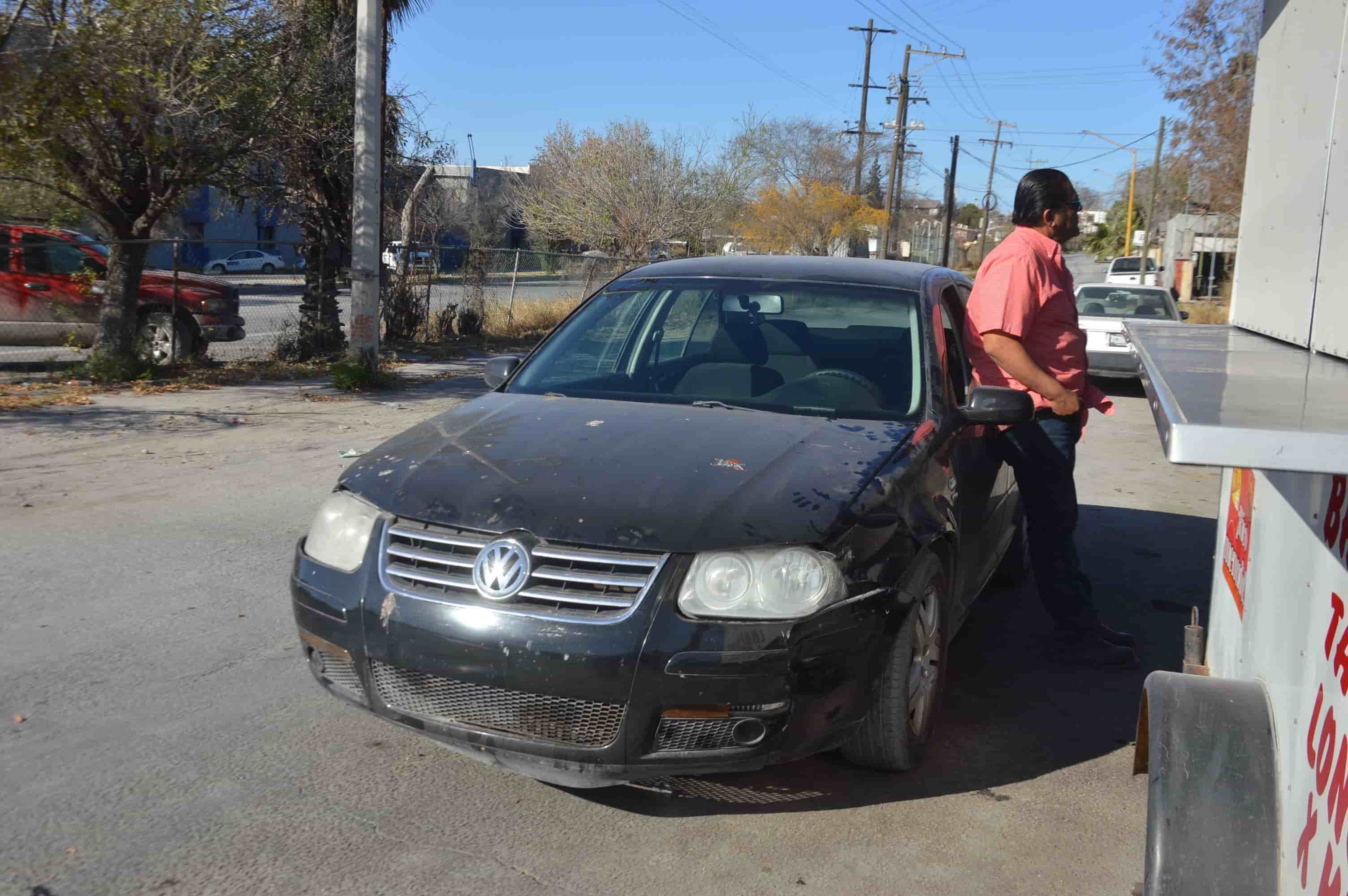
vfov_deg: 18.1
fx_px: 2806
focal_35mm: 75
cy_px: 448
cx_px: 674
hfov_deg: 27.0
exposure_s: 1/400
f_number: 10
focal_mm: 50
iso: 100
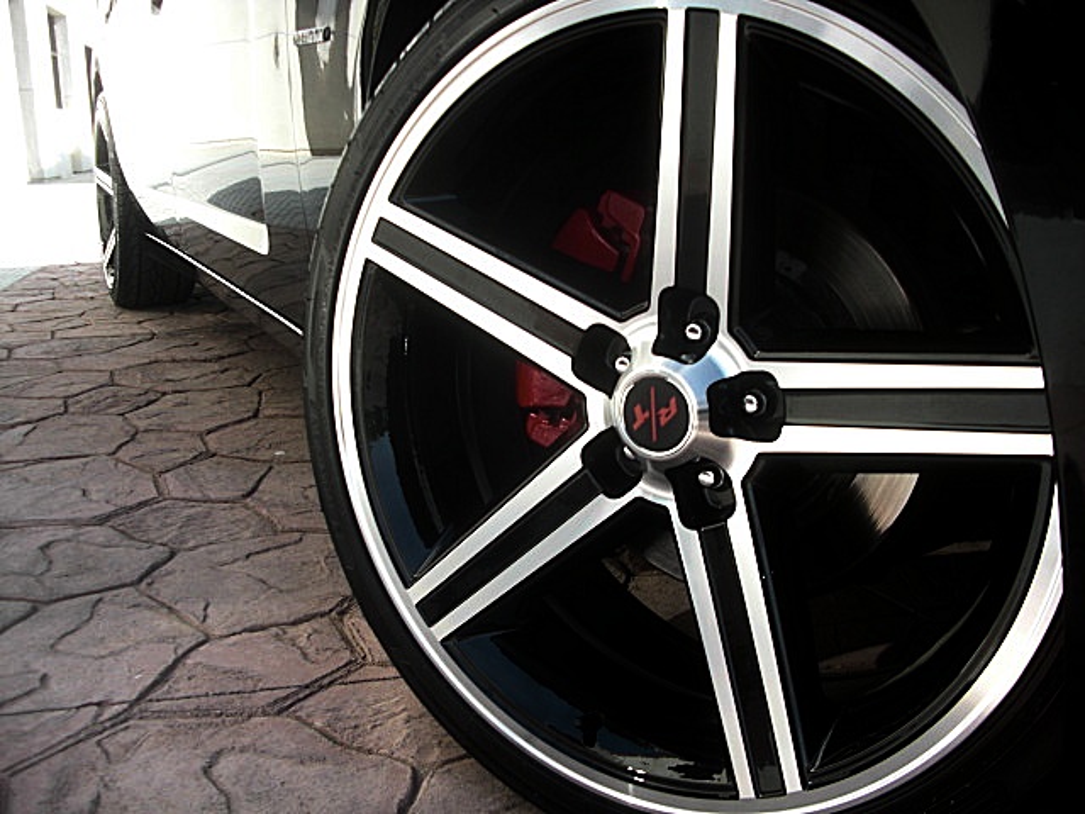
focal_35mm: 36
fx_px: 1128
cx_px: 542
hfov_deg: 51.4
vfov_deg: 39.7
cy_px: 407
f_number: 2.8
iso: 50
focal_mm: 6.3
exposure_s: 1/160
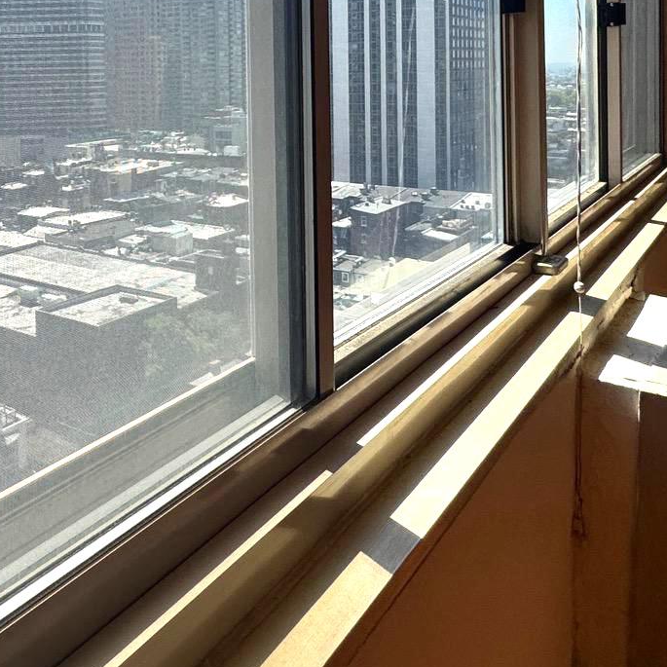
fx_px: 807
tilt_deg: -1.7
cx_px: -25
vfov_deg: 42.1
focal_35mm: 37
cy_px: 96
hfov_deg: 38.8
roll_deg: +1.5
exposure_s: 1/1094
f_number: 2.2
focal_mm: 2.22
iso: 40
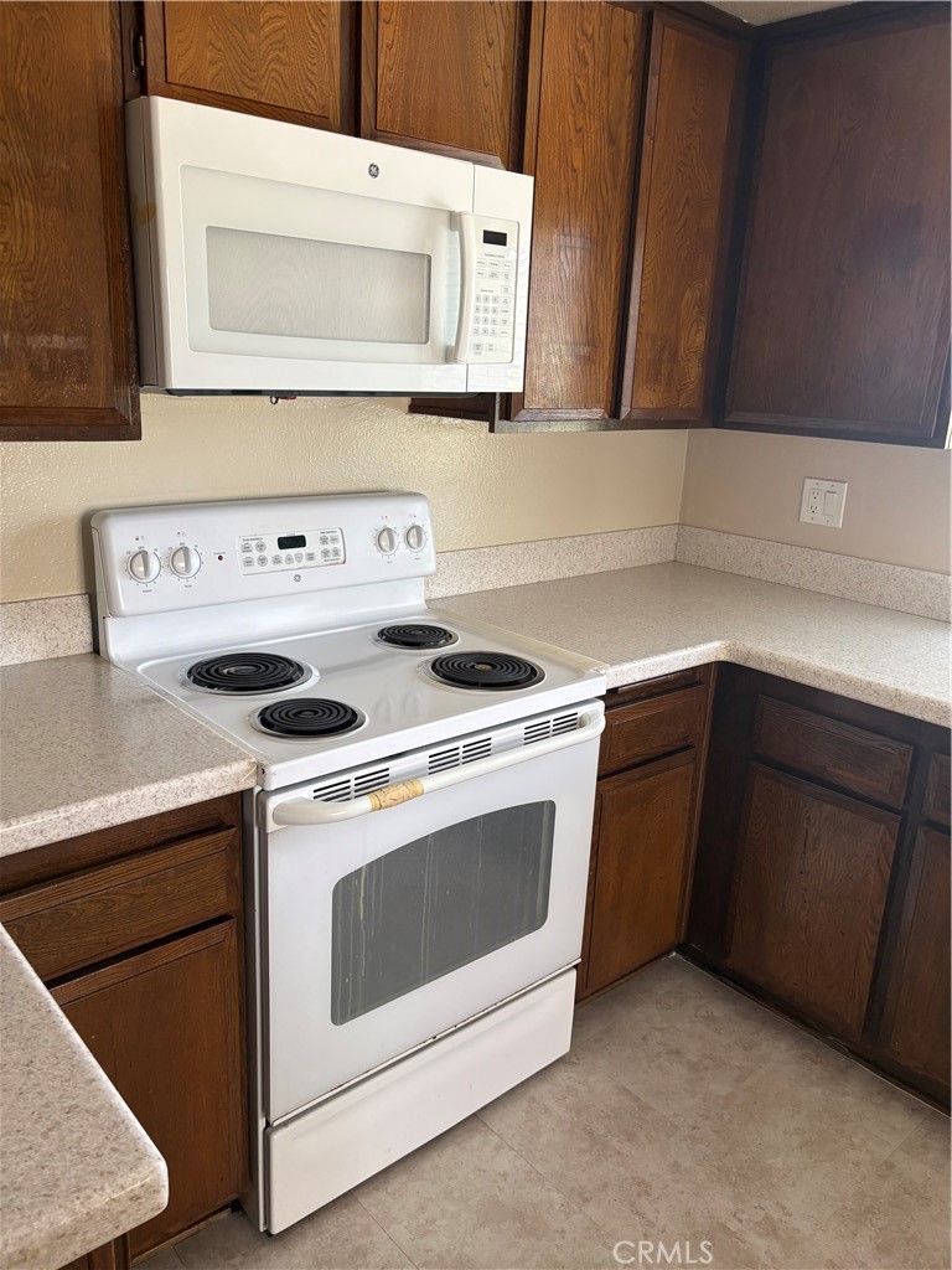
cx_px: 476
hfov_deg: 53.1
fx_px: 953
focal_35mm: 26
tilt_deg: -14.5
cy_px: 635
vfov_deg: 67.3
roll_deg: -2.6
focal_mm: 5.96
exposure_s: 1/68
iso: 125
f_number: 1.6
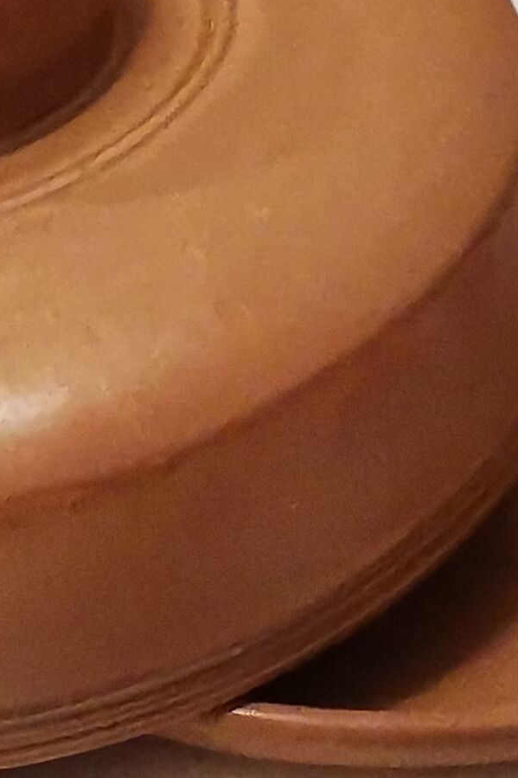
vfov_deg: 16.4
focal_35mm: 125
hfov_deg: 11.0
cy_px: 389
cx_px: 221
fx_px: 2699
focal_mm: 2.35
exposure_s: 1/20
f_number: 2.2
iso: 640
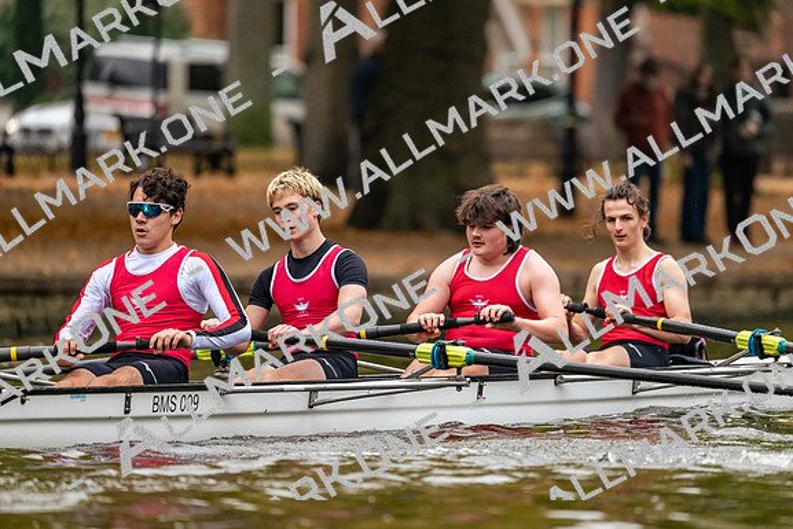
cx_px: 396
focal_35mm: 402
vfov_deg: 3.4
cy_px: 264
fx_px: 8857
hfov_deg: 5.1
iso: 2500
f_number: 4.5
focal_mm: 400
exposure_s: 1/2000
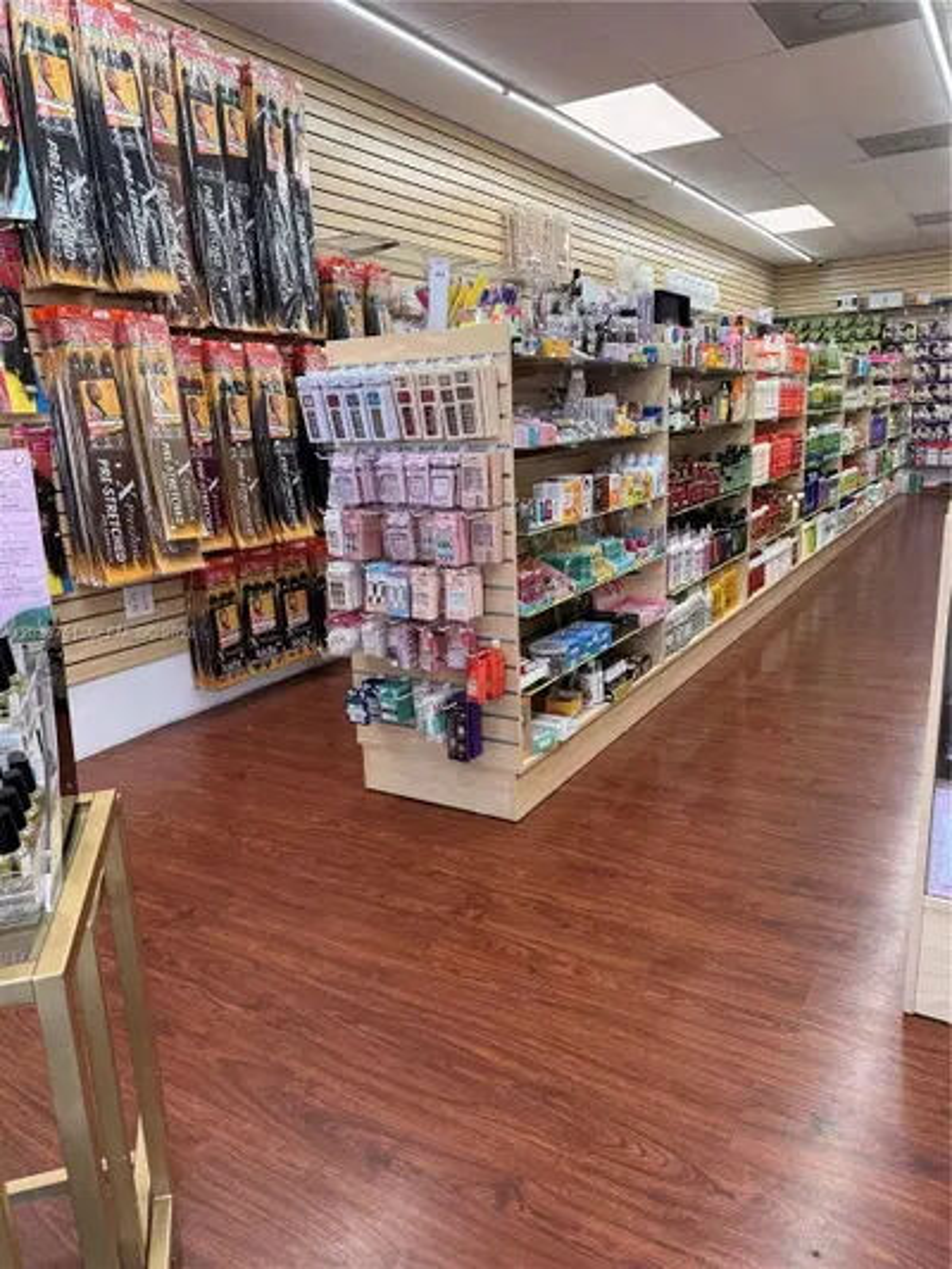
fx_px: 880
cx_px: 476
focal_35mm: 24
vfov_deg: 71.6
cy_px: 634
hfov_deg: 56.8
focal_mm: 6.76
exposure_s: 1/133
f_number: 1.78
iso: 80
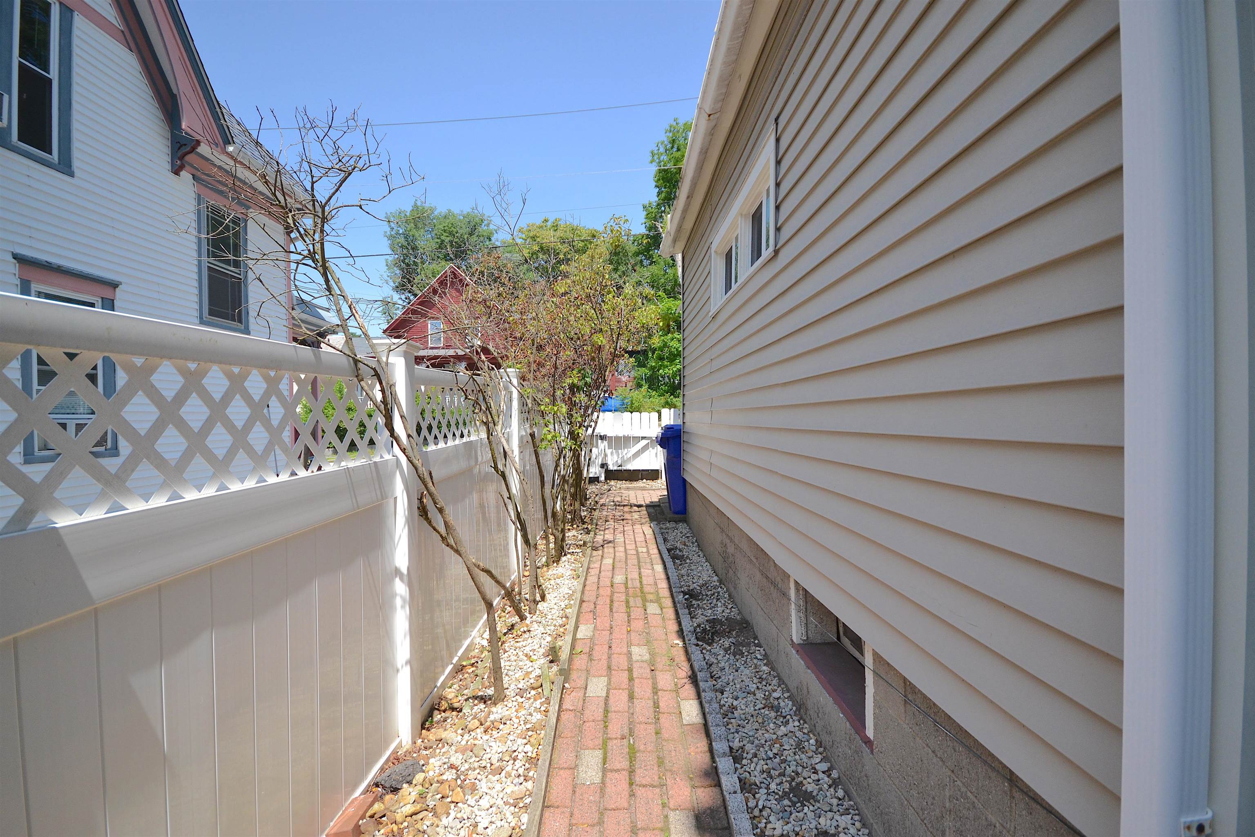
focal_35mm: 16
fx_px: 575
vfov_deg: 72.1
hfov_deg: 95.0
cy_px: 418
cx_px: 628
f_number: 5.6
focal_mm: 11
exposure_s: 1/1250
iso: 400
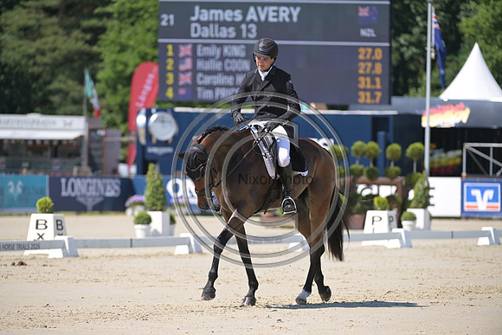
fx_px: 3905
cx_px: 251
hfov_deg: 7.4
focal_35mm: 280
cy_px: 168
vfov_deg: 4.9
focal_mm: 280
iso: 320
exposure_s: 1/1250
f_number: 5
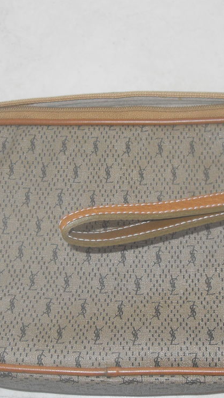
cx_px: 135
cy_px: 198
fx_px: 570
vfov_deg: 38.5
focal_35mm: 54
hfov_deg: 22.2
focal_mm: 6.3
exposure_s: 1/45
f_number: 2.8
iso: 100
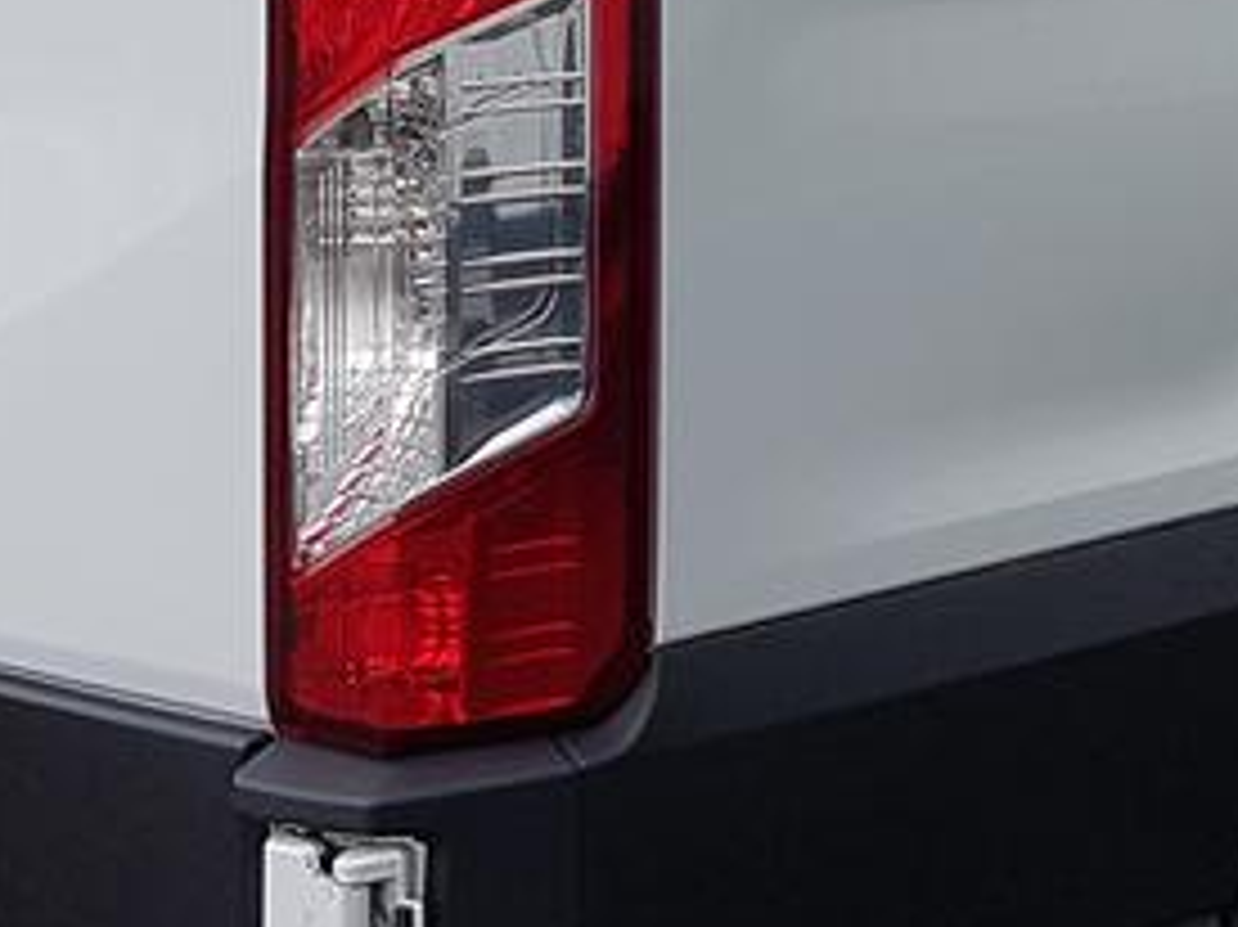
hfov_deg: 15.8
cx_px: 1414
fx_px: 4326
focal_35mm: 121
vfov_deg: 11.9
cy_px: -284
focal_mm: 4.2
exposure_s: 1/1872
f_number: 1.7
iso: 40
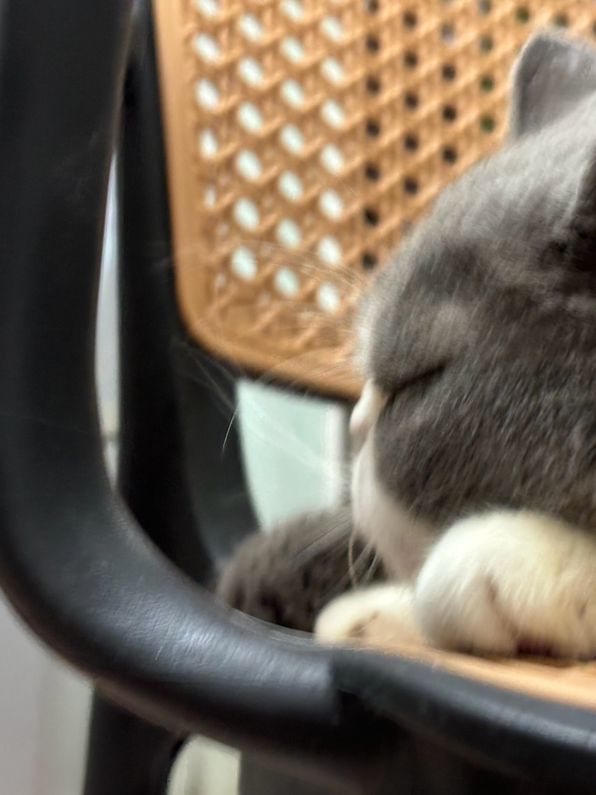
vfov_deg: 27.8
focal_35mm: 70
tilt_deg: +4.5
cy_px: 399
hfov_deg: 20.9
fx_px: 1607
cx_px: 403
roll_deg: -2.6
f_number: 1.6
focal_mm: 5.96
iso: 500
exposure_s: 1/20
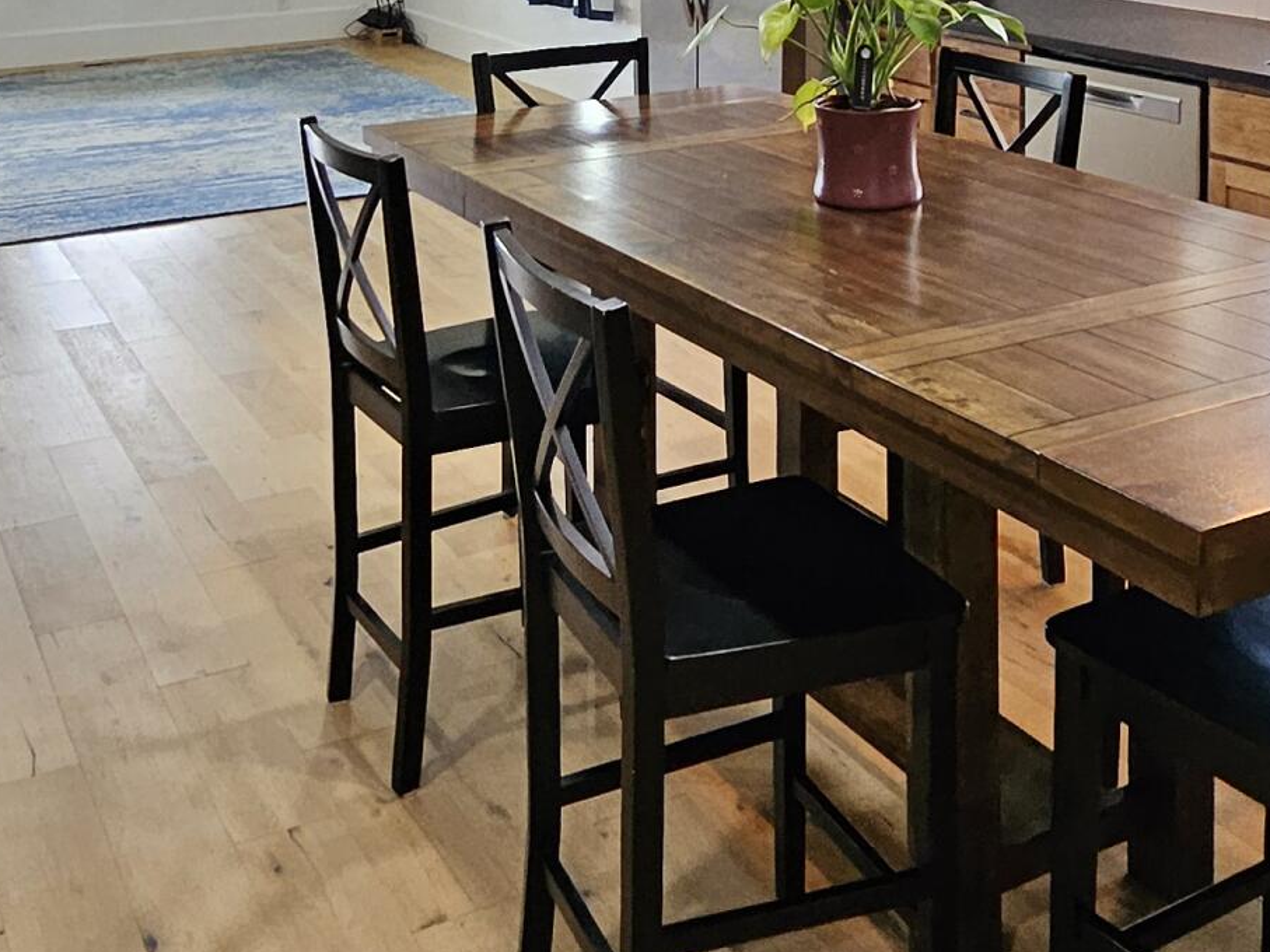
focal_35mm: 43
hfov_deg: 43.9
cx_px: 624
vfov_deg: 30.5
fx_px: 1577
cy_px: -64
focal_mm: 1.74
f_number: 2.2
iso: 200
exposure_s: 1/60
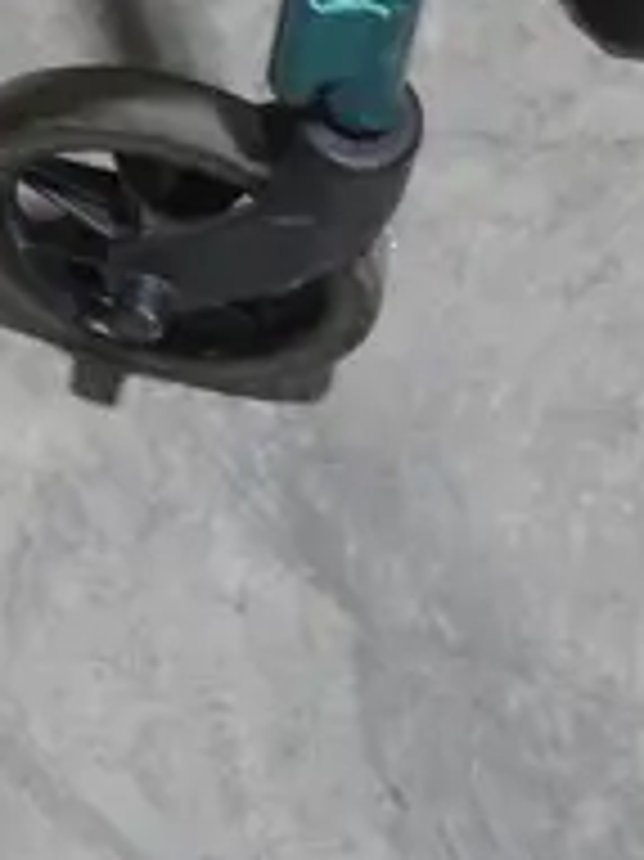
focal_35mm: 150
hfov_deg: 9.5
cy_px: -1238
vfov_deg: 11.0
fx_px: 3725
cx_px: -378
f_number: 3.5
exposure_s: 1/60
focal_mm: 14
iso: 250
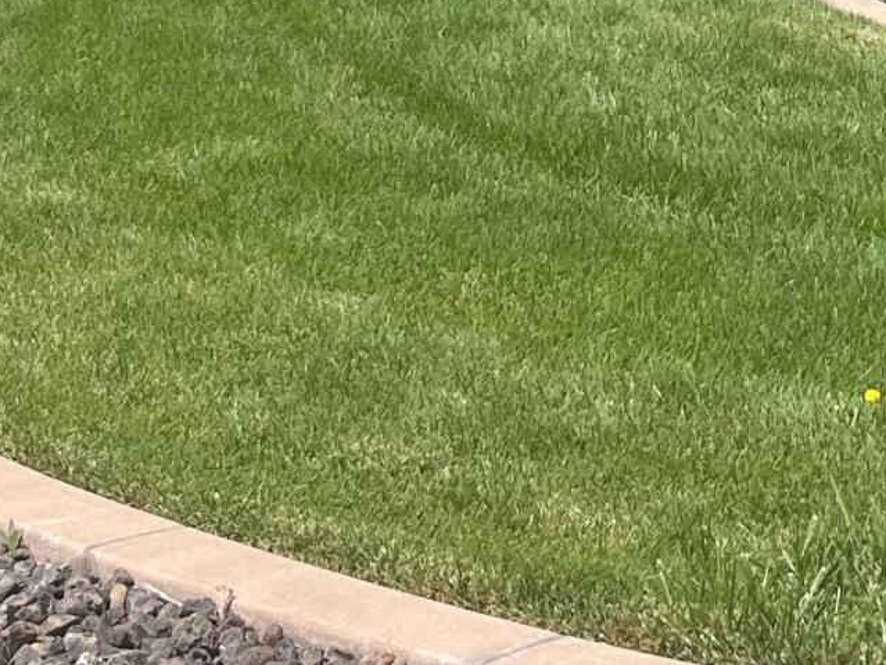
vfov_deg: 11.4
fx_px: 3124
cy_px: -466
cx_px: 954
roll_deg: +1.5
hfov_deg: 15.7
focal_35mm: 122
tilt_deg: +2.4
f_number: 1.6
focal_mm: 5.1
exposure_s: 1/2101
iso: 50
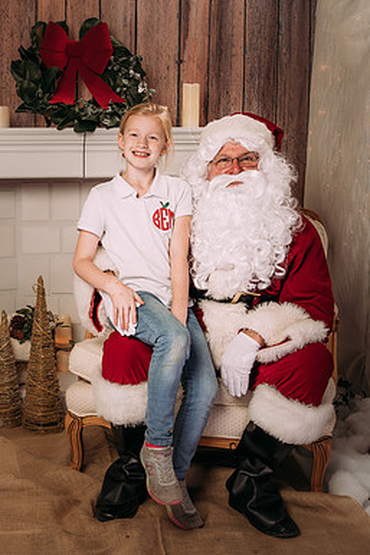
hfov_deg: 23.7
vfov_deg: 35.6
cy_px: 284
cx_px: 55
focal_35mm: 56
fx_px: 862
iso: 100
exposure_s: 1/100
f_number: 6.3
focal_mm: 35
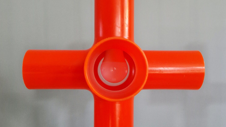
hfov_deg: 58.0
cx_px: 114
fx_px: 204
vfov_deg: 34.6
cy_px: 70
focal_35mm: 34
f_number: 1.8
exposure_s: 1/100
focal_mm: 5.4
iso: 800
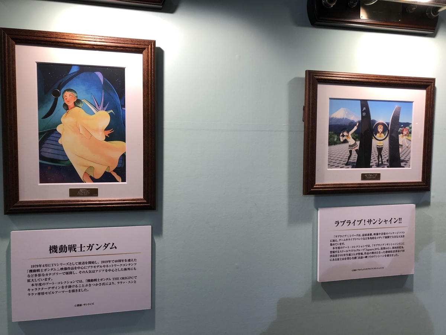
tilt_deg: -2.9
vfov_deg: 49.7
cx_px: 223
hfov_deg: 63.4
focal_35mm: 28
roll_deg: +0.4
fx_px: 361
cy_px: 168
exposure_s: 1/50
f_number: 1.8
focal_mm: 3.99
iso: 25
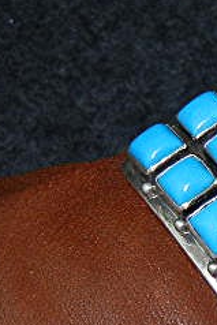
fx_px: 1715
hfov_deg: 7.0
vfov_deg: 10.8
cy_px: 246
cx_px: 397
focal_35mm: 190
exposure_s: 1/30
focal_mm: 12.2
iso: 200
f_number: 4.1
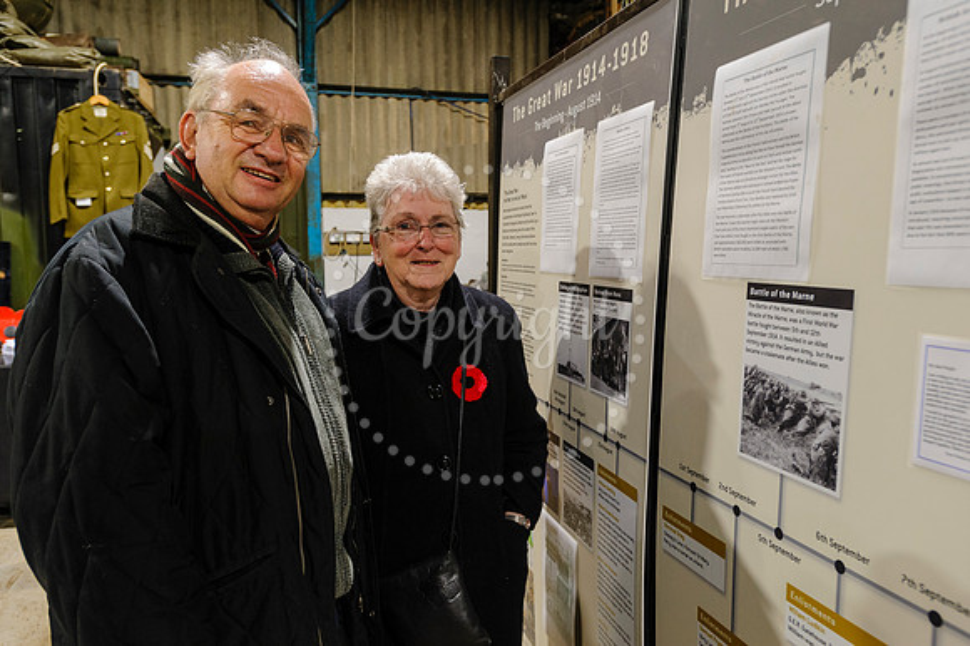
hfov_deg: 69.1
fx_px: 704
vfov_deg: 49.3
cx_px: 473
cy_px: 315
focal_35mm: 26
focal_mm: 25
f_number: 4.8
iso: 1600
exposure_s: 1/45
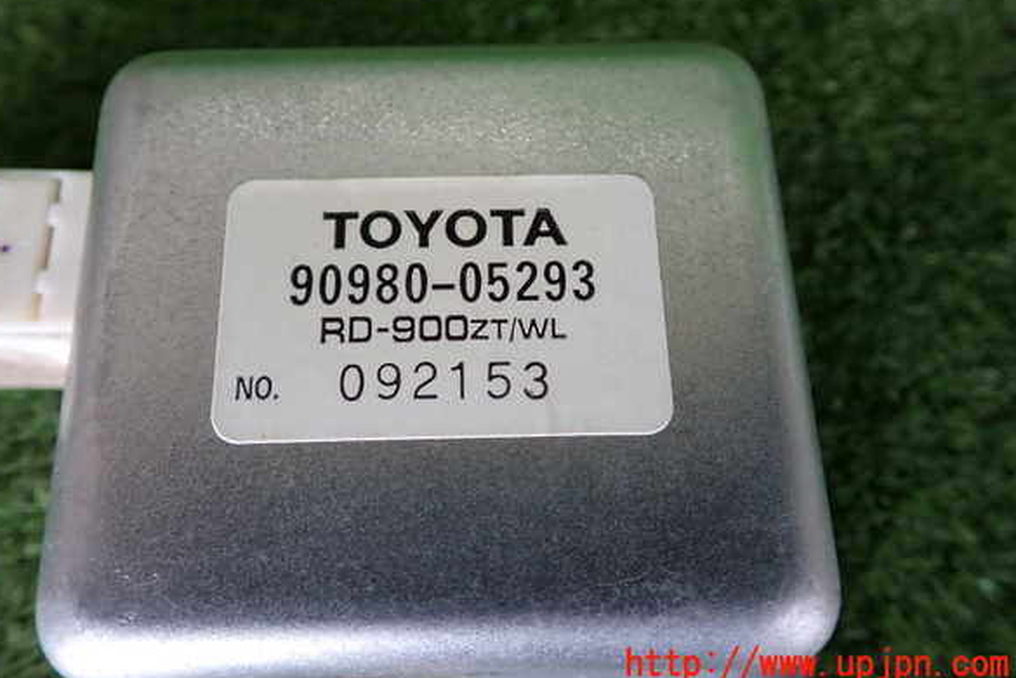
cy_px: 296
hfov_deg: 58.7
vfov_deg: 41.0
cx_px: 497
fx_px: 903
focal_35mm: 32
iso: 200
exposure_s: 1/100
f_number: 2.3
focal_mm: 5.4
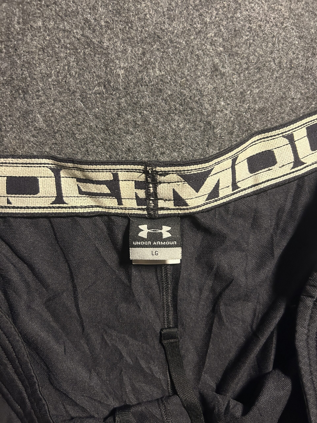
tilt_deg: -66.6
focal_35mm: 26
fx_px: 317
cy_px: 212
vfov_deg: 67.3
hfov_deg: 53.1
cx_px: 158
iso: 500
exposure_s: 1/51
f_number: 1.5
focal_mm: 5.7
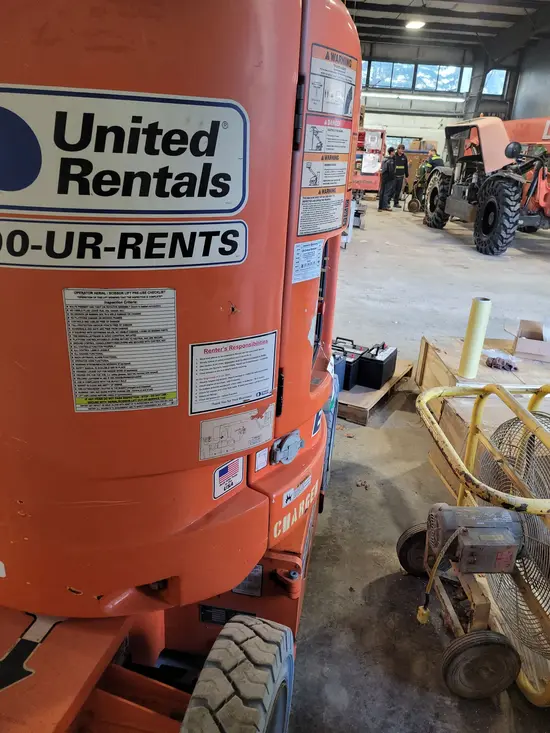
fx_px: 551
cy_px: 366
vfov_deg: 67.3
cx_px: 275
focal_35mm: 26
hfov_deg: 53.1
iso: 200
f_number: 1.8
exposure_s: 1/59
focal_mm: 5.4
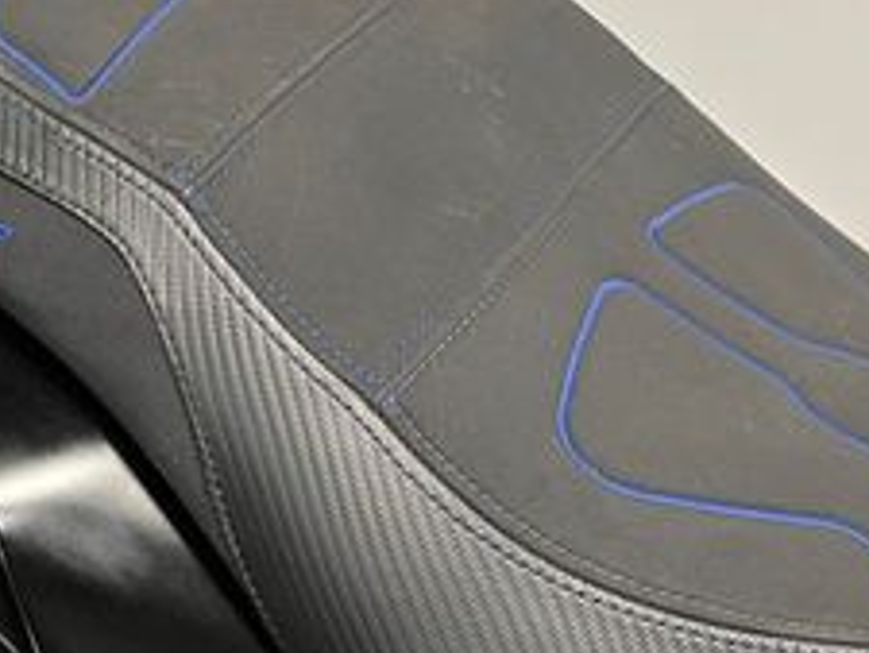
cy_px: 247
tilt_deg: -35.0
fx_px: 1859
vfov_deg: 19.9
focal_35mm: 74
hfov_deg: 26.3
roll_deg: +1.0
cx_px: 417
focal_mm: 5.1
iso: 125
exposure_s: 1/50
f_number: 1.6
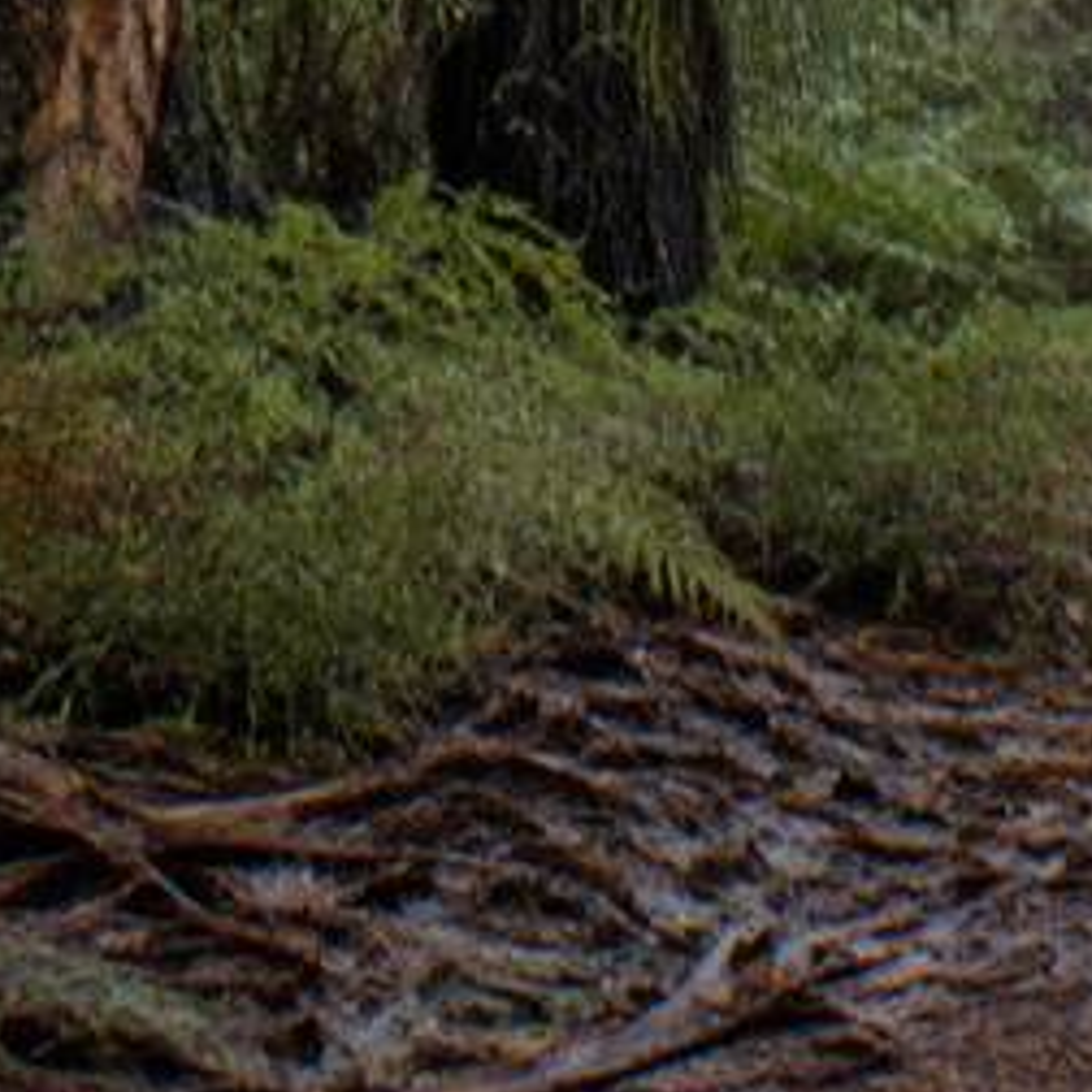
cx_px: 1499
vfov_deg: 12.9
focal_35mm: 135
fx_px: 4818
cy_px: 225
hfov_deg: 12.5
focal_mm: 40
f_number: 11
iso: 640
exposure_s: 1/160
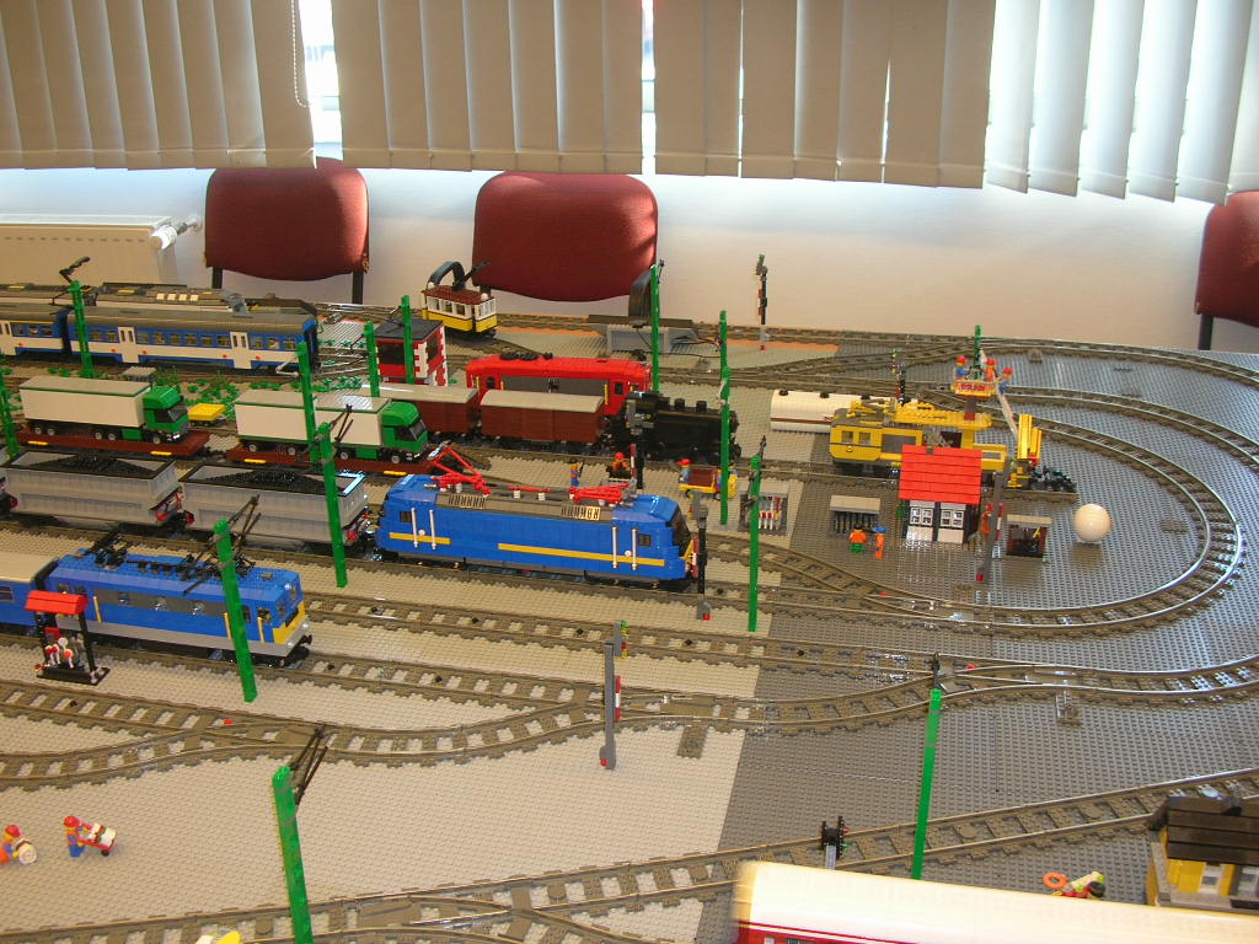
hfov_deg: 50.1
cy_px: 472
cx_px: 630
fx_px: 1346
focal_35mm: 37
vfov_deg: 38.7
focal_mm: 6.2
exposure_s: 1/18.8
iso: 50
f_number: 2.9
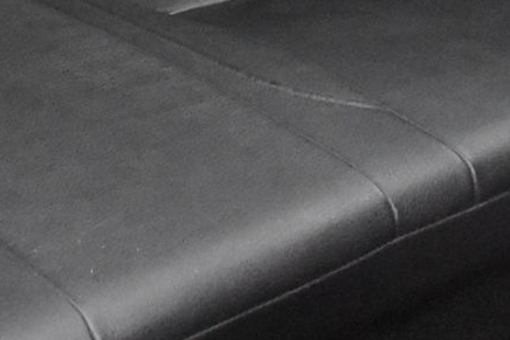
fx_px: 1590
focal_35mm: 112
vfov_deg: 11.5
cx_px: -220
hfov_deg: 16.8
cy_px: -237
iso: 12800
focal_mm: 17
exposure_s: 1/20
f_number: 2.8
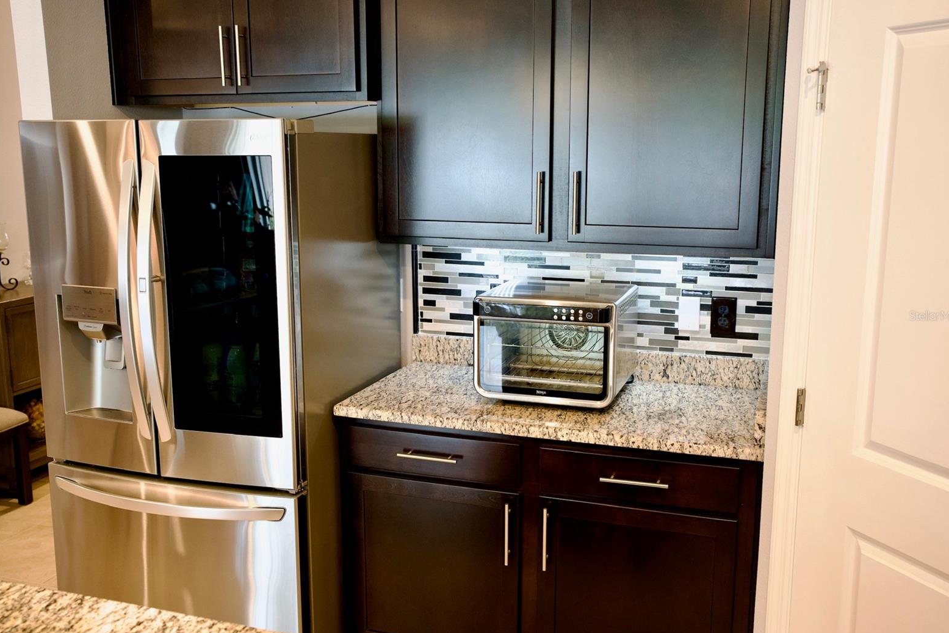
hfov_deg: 53.1
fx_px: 949
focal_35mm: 36
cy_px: 316
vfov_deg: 36.9
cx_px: 475
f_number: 4
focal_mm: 35
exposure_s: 1/40
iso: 800
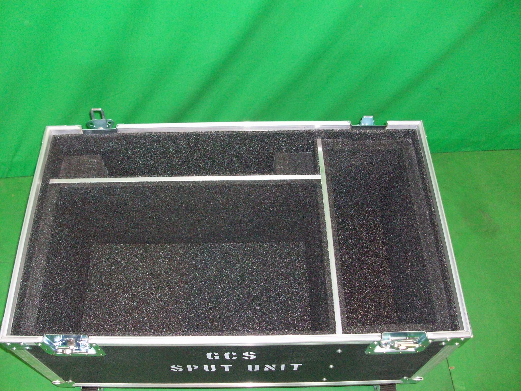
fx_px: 512
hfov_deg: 54.0
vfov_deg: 41.8
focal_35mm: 34
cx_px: 260
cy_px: 196
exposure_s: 1/60
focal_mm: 5.7
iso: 200
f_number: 2.8
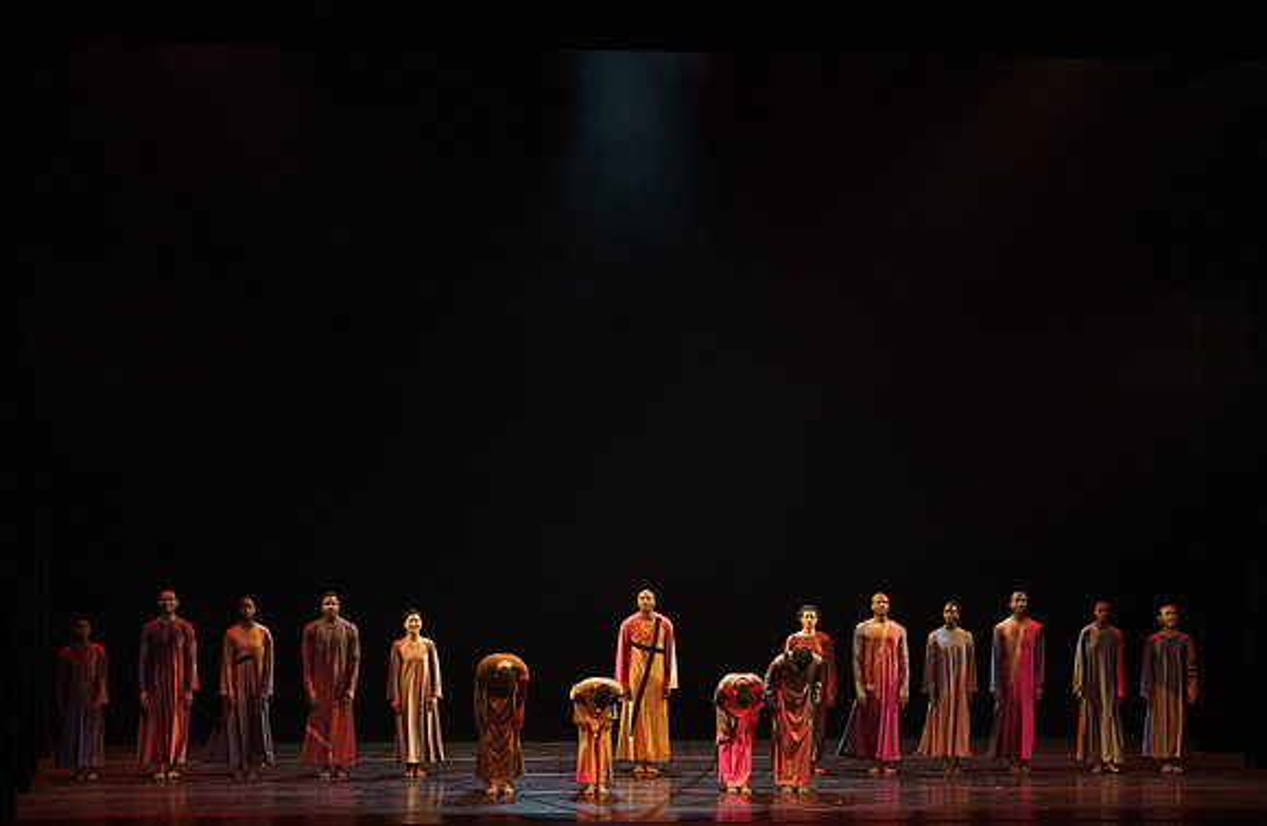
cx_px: 625
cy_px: 417
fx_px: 3634
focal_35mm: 104
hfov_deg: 19.8
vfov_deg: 13.0
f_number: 5.6
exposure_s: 1/320
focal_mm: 100
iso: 6400
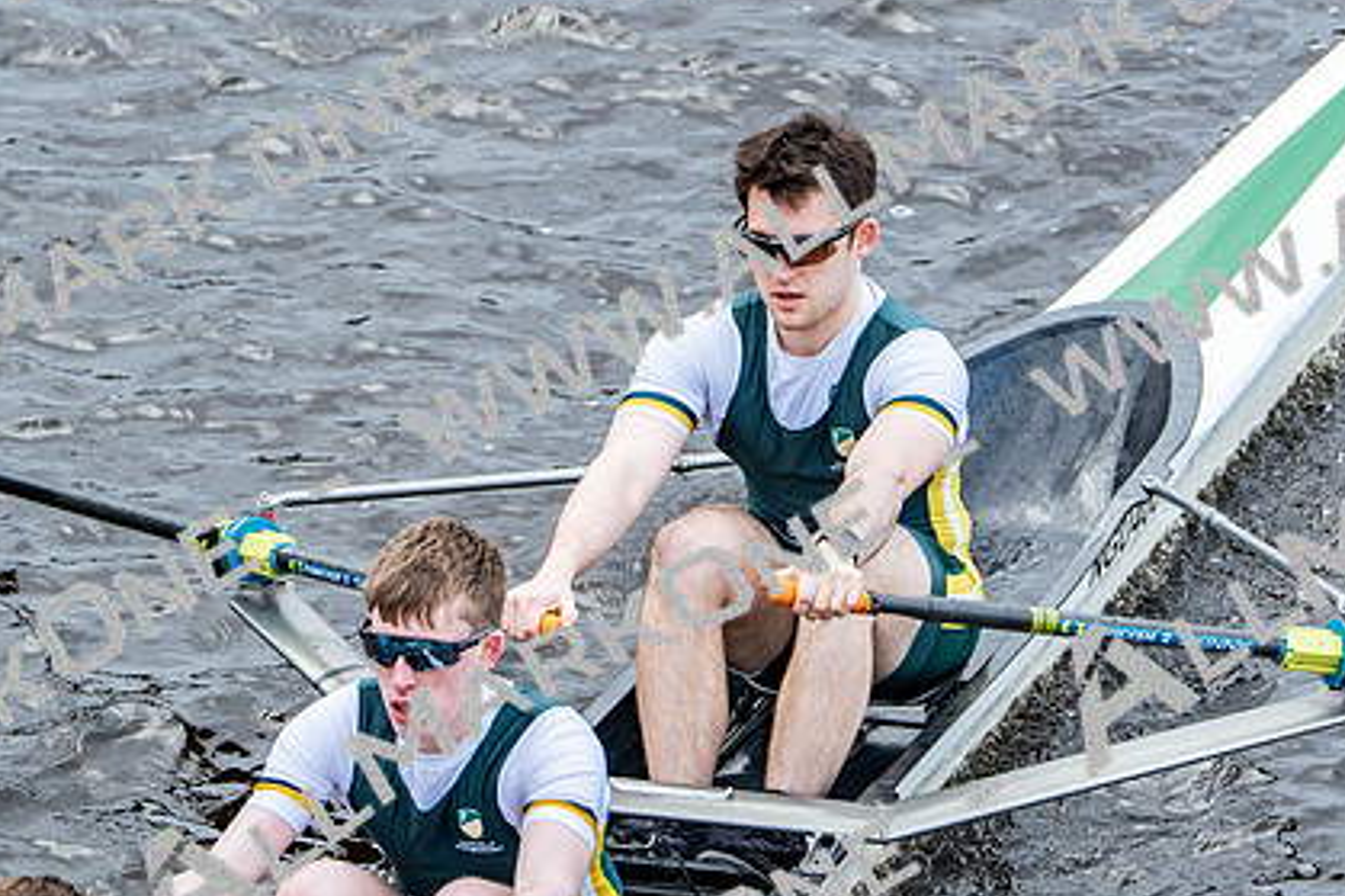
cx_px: 796
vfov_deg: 2.1
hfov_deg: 3.1
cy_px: 470
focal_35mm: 662
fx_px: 24722
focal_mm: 478
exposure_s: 1/1250
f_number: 6.3
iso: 1600
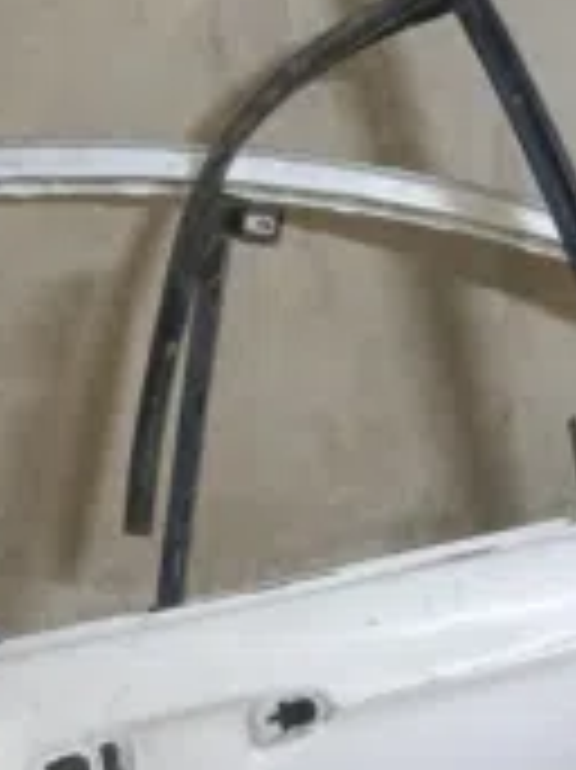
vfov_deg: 28.5
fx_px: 1511
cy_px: 486
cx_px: 392
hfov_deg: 21.5
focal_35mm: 68
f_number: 1.7
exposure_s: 1/25
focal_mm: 5.24
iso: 1693
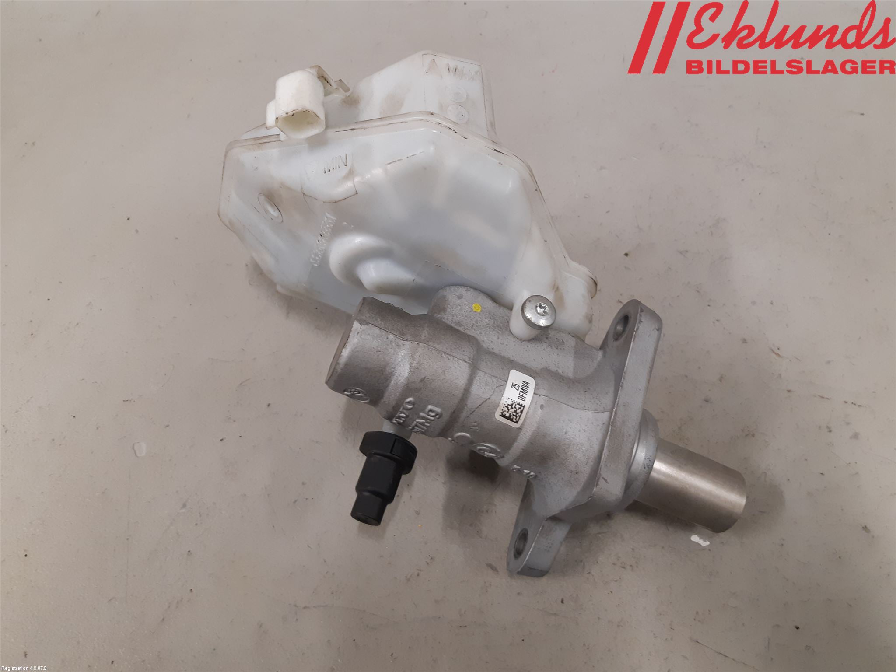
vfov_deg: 53.1
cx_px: 448
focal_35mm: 26
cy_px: 336
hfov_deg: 67.3
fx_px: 673
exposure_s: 1/50
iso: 160
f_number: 1.7
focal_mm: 3.93
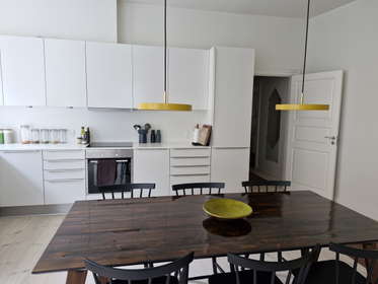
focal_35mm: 23
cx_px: 189
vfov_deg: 58.9
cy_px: 142
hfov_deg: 73.9
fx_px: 251
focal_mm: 5.54
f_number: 1.8
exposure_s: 1/50
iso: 64
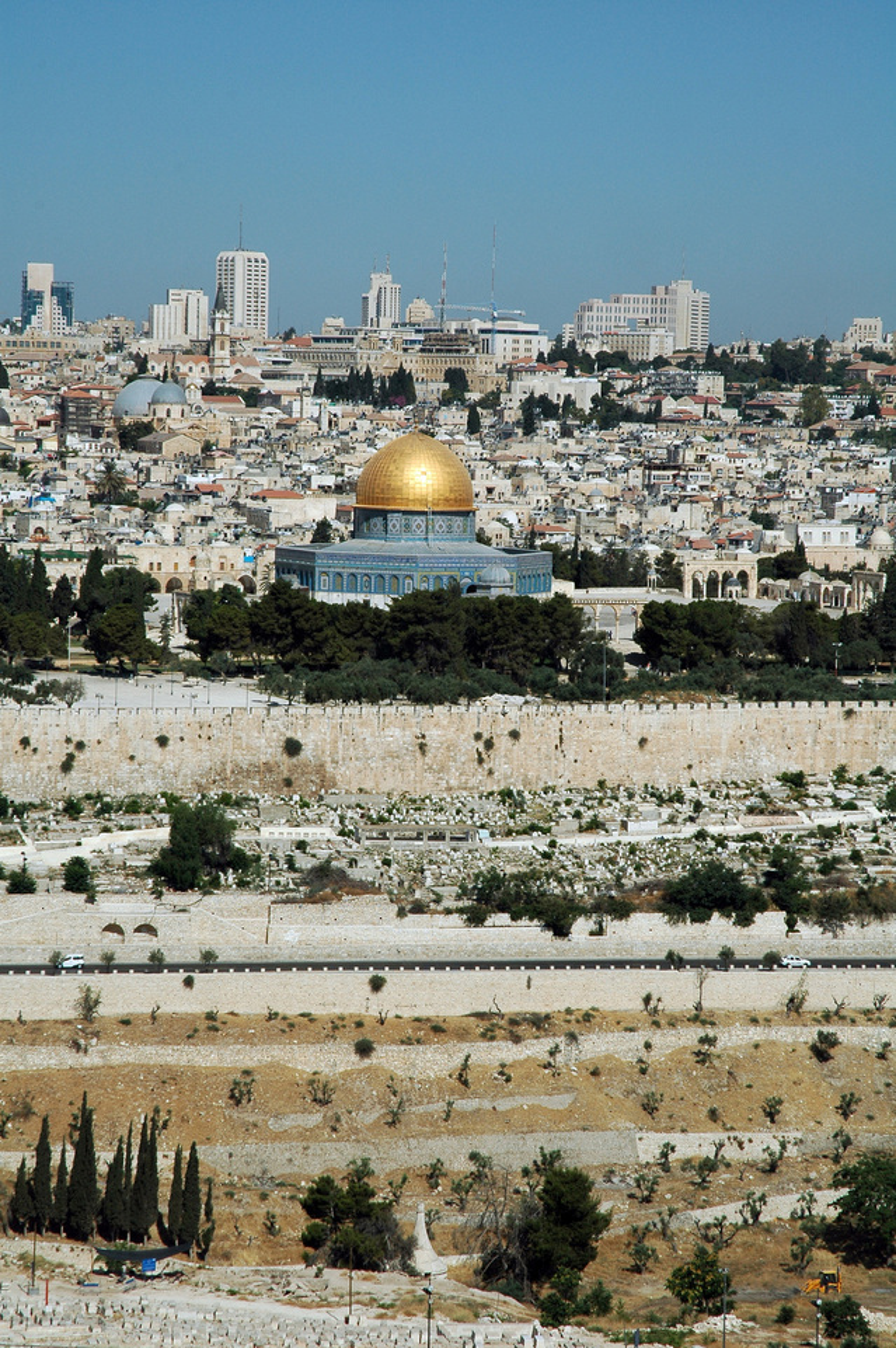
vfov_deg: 19.5
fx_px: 3927
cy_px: 674
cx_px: 448
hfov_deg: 13.0
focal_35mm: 105
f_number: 11
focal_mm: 70
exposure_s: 1/400
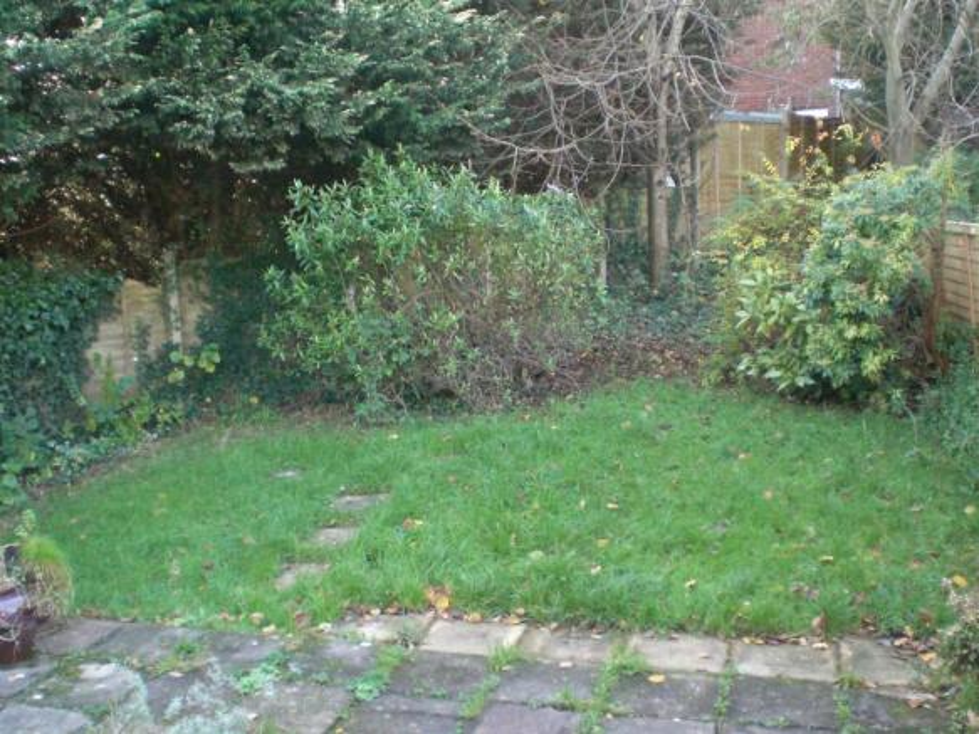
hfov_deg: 49.0
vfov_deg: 37.7
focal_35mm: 38
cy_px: 367
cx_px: 490
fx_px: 1074
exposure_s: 1/60
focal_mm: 6.3
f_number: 3.1
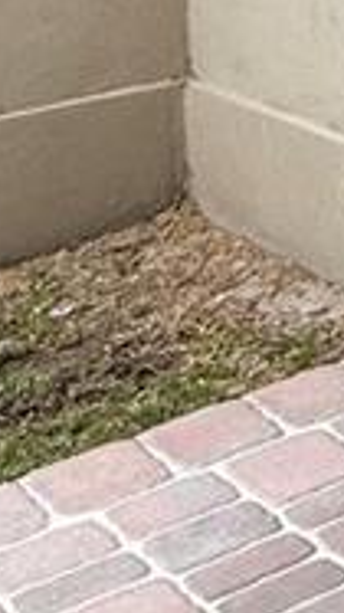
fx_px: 1591
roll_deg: +0.0
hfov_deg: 7.7
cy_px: -298
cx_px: 1422
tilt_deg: -2.6
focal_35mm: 98
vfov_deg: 19.2
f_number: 2.2
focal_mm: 2.22
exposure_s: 1/105
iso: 64
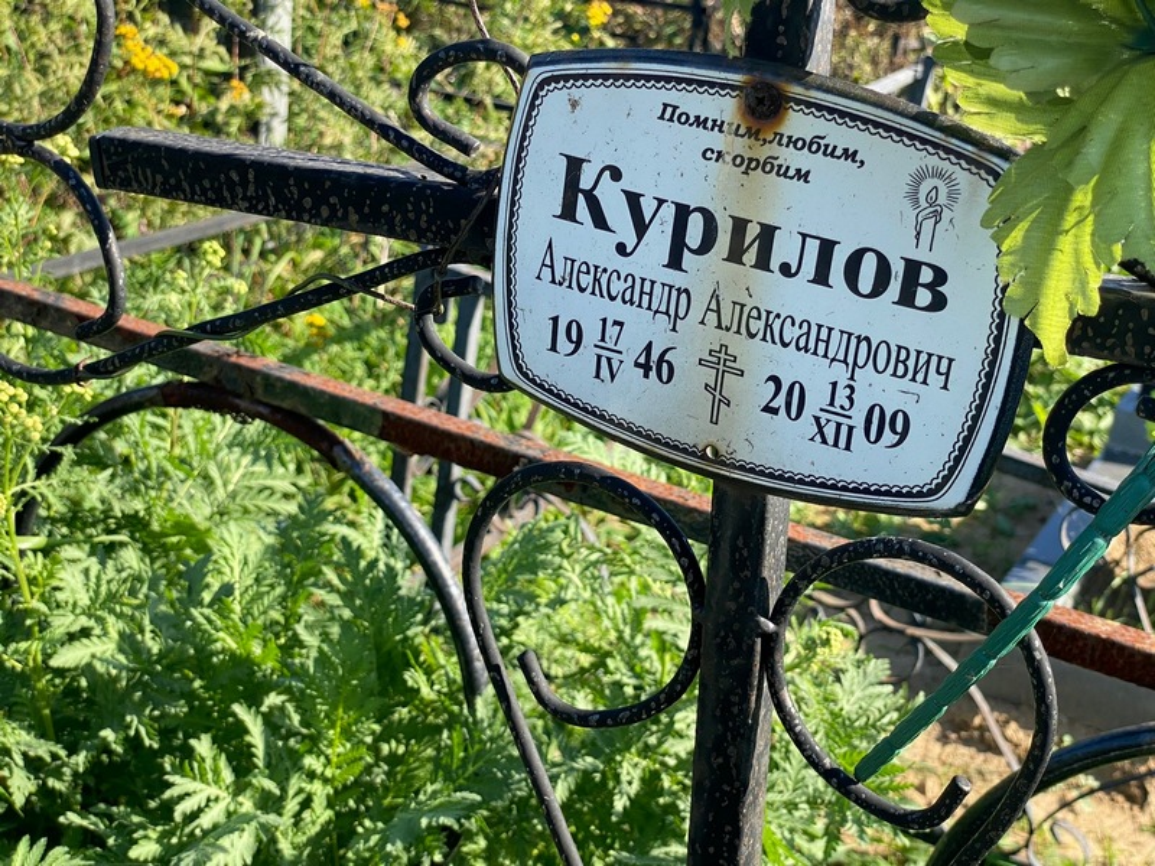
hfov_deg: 36.8
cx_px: 578
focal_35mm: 52
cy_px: 433
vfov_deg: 28.0
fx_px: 1735
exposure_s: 1/489
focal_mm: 6
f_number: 2
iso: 20
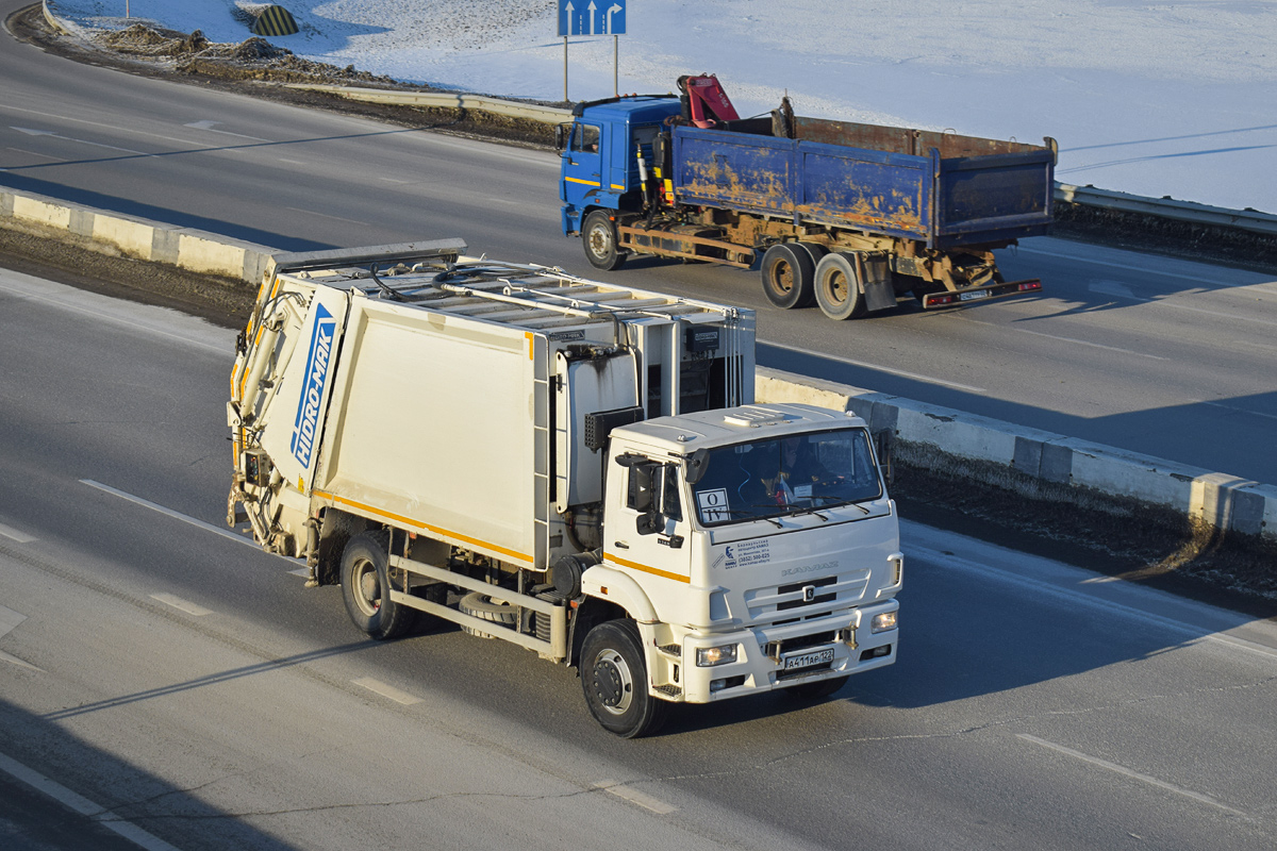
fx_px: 2926
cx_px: 638
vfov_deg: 16.6
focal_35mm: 82
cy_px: 426
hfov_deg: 24.6
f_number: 6.3
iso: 200
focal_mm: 55
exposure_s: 1/1000
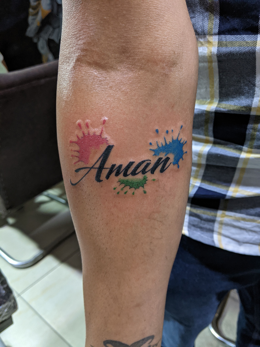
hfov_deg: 51.4
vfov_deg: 65.3
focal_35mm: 27
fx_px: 270
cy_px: 174
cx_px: 130
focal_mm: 4.44
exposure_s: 1/33.3
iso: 345
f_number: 1.8
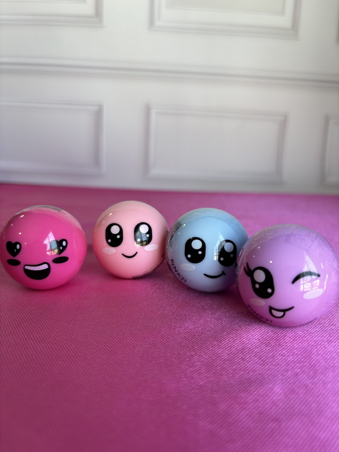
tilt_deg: -14.2
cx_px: 170
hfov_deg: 53.1
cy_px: 226
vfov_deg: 67.3
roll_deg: -1.2
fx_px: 339
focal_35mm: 26
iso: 50
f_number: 1.6
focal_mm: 5.96
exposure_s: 1/121
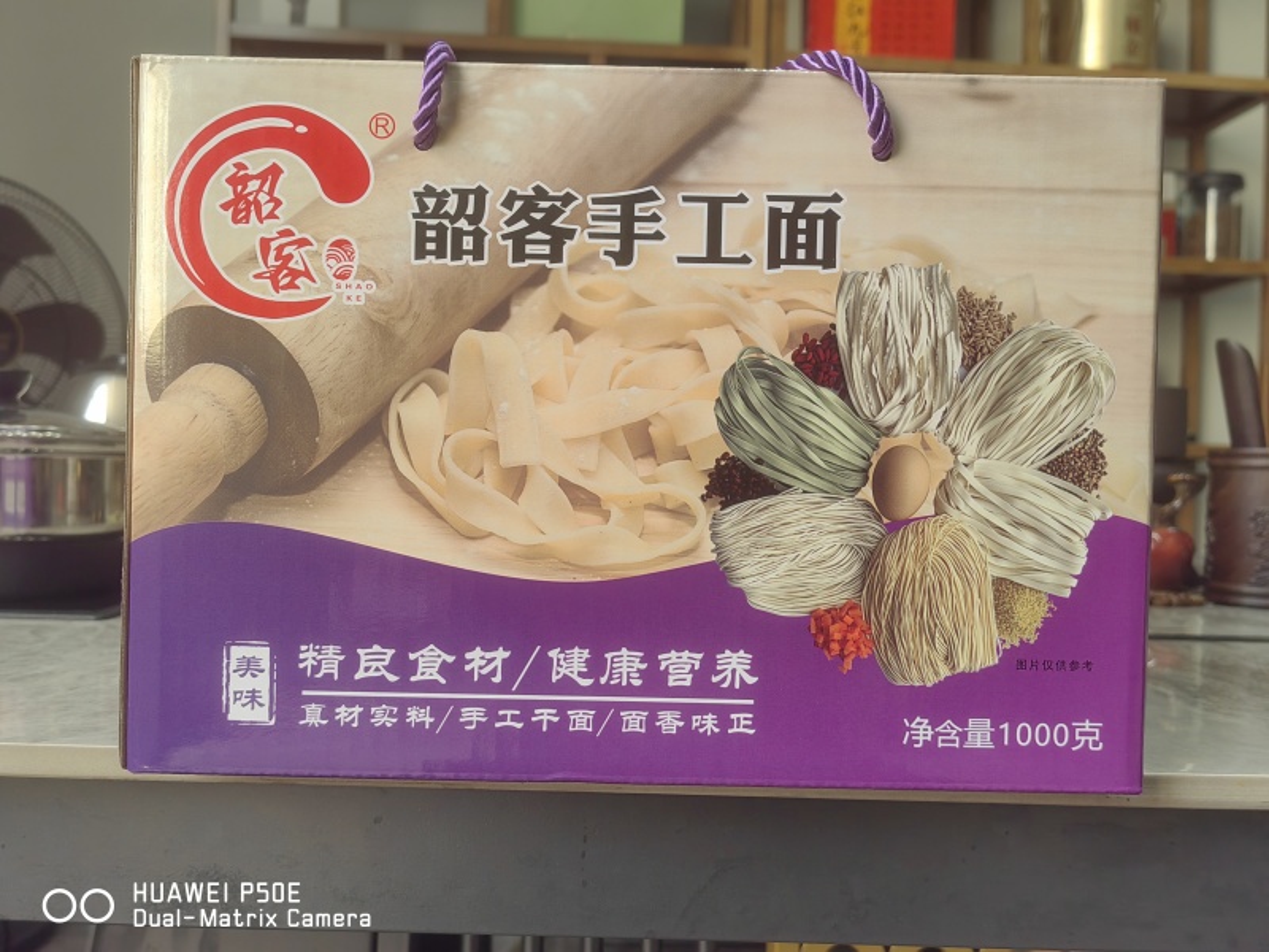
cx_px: 634
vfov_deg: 51.4
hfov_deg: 65.3
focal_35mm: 27
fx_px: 990
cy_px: 476
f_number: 1.8
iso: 50
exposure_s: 1/128
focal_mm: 5.54
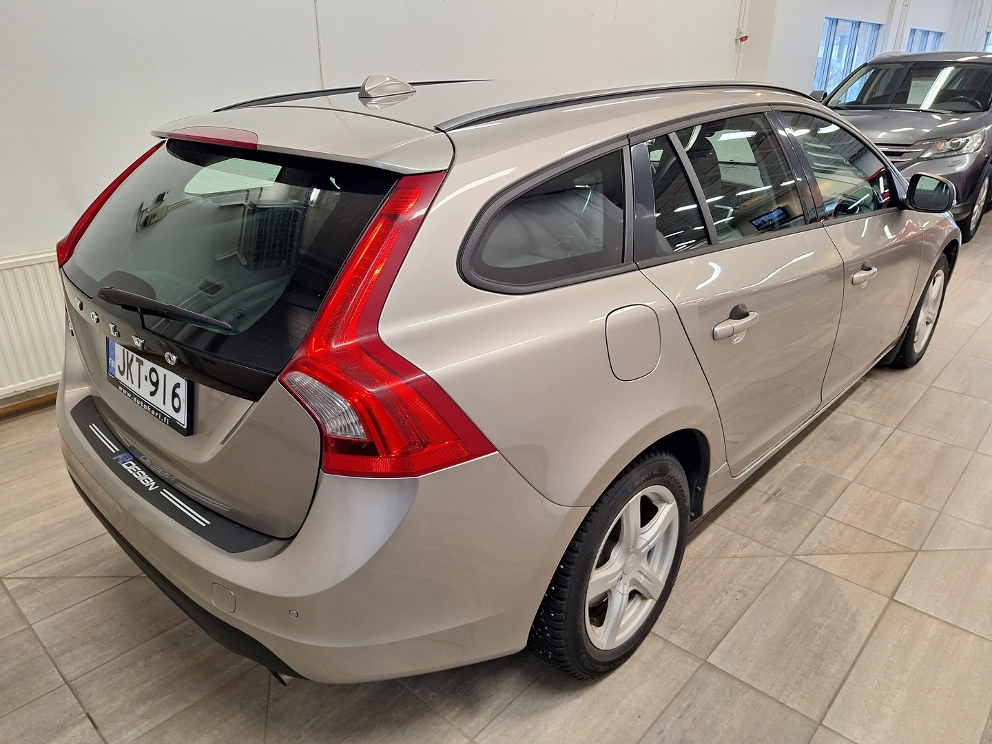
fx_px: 659
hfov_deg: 73.9
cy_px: 372
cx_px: 496
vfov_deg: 58.9
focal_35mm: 23
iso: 100
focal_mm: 5.54
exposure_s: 1/50
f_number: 1.8
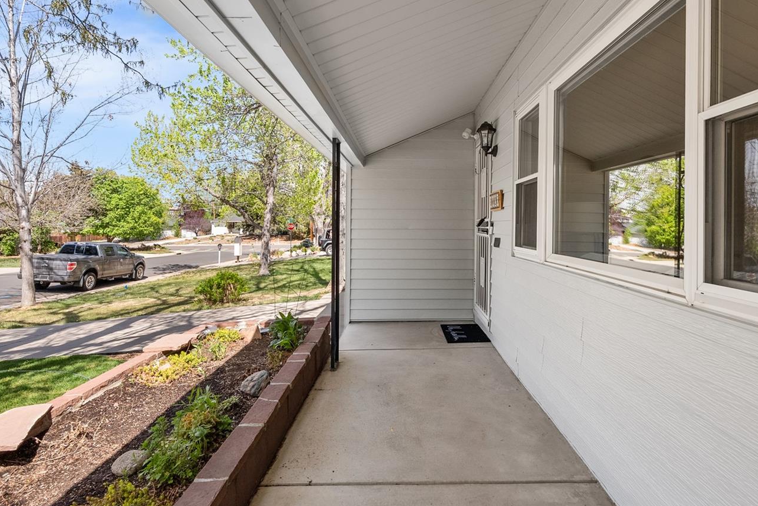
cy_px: 226
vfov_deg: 61.8
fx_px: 421
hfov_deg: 83.7
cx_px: 415
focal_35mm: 20
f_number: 8
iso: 200
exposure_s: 1/40
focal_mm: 16
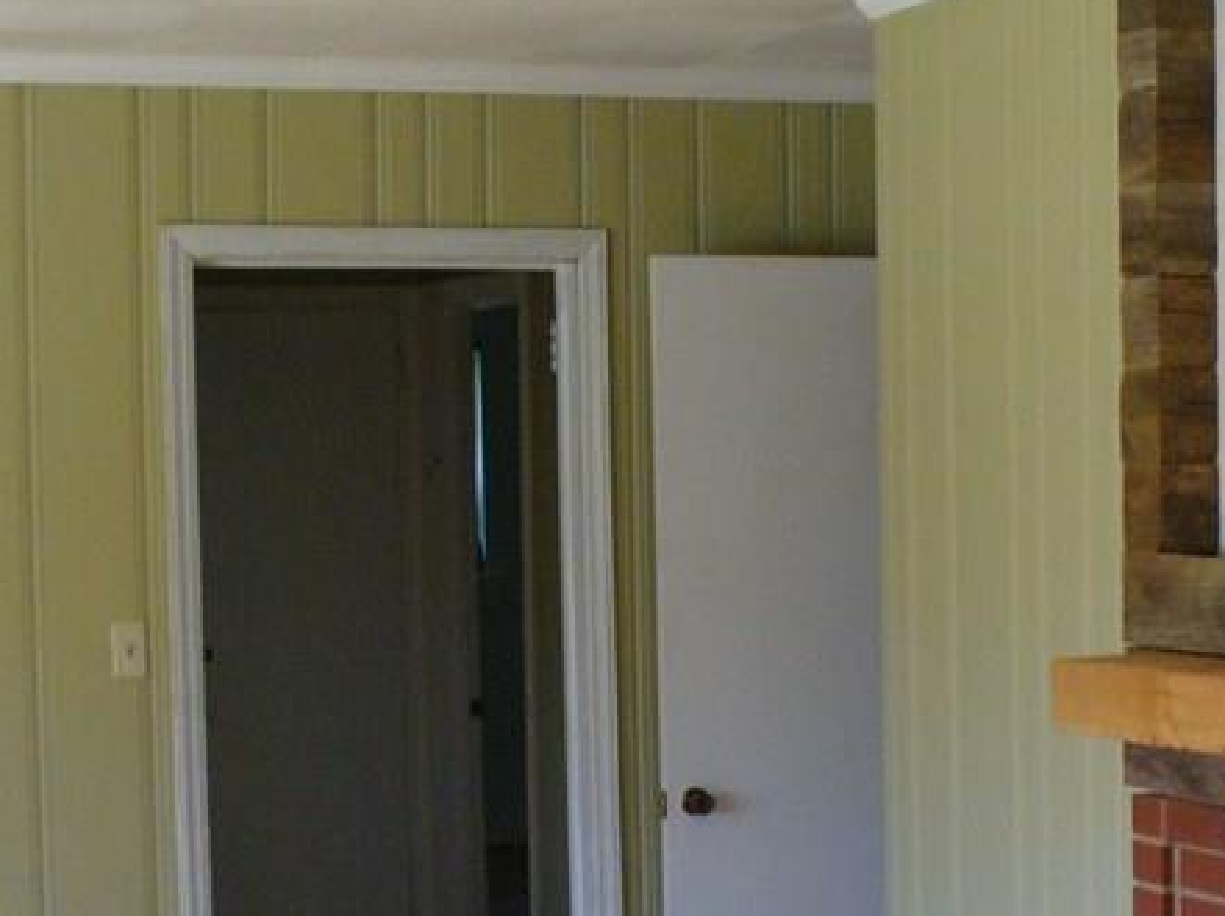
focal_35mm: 86
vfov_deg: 17.1
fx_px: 3041
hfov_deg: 22.6
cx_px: 867
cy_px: 605
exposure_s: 1/50
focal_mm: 6.1
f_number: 2.8
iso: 200
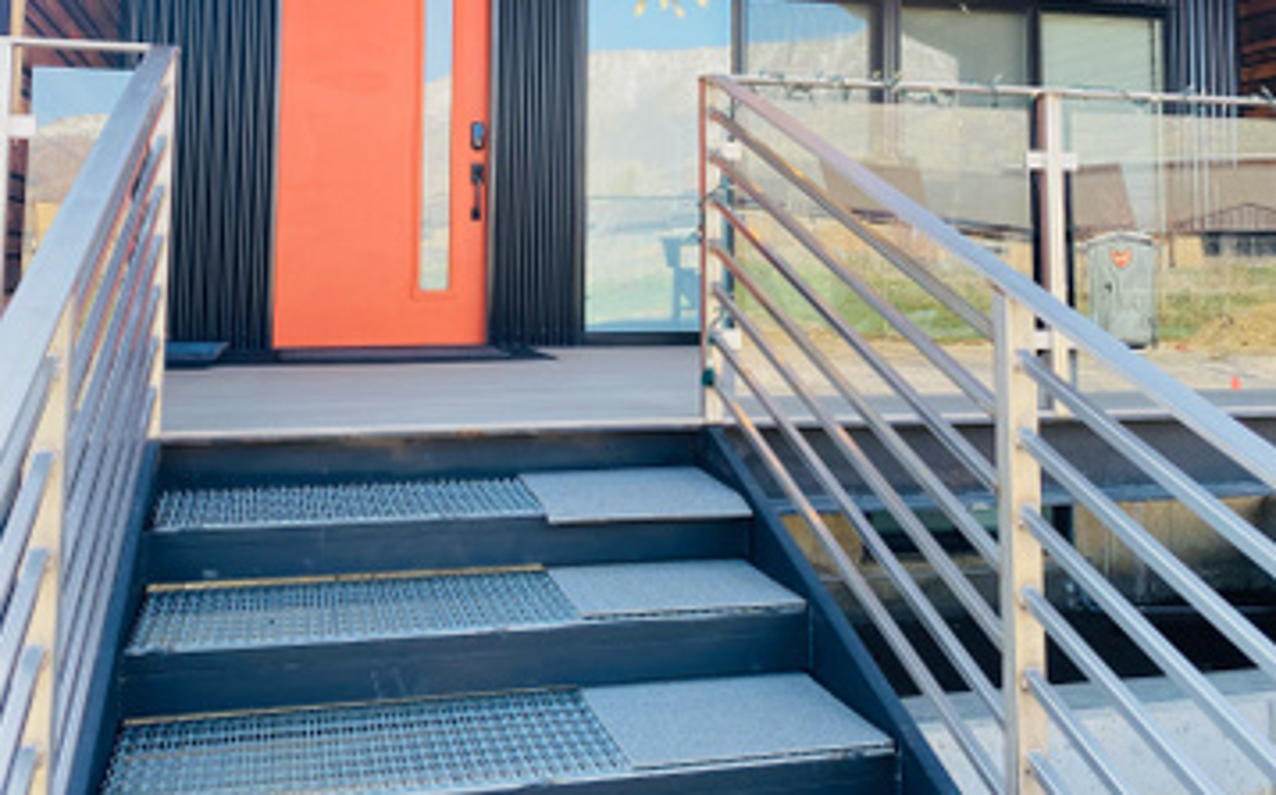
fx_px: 1285
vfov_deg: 33.4
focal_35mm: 37
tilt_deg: +6.1
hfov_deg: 52.8
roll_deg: -0.5
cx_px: 638
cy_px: 160
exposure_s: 1/198
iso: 32
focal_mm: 4.25
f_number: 1.8
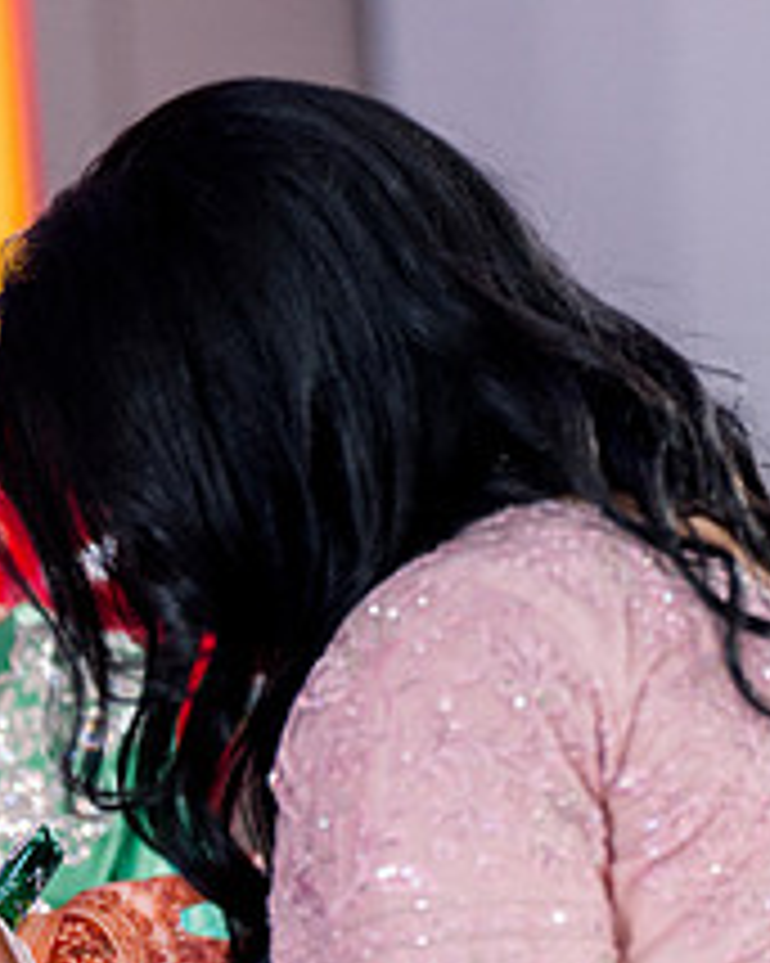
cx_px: -23
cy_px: 650
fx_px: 8067
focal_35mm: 283
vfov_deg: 6.8
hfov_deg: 5.5
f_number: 2.8
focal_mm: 111
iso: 1000
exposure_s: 1/200
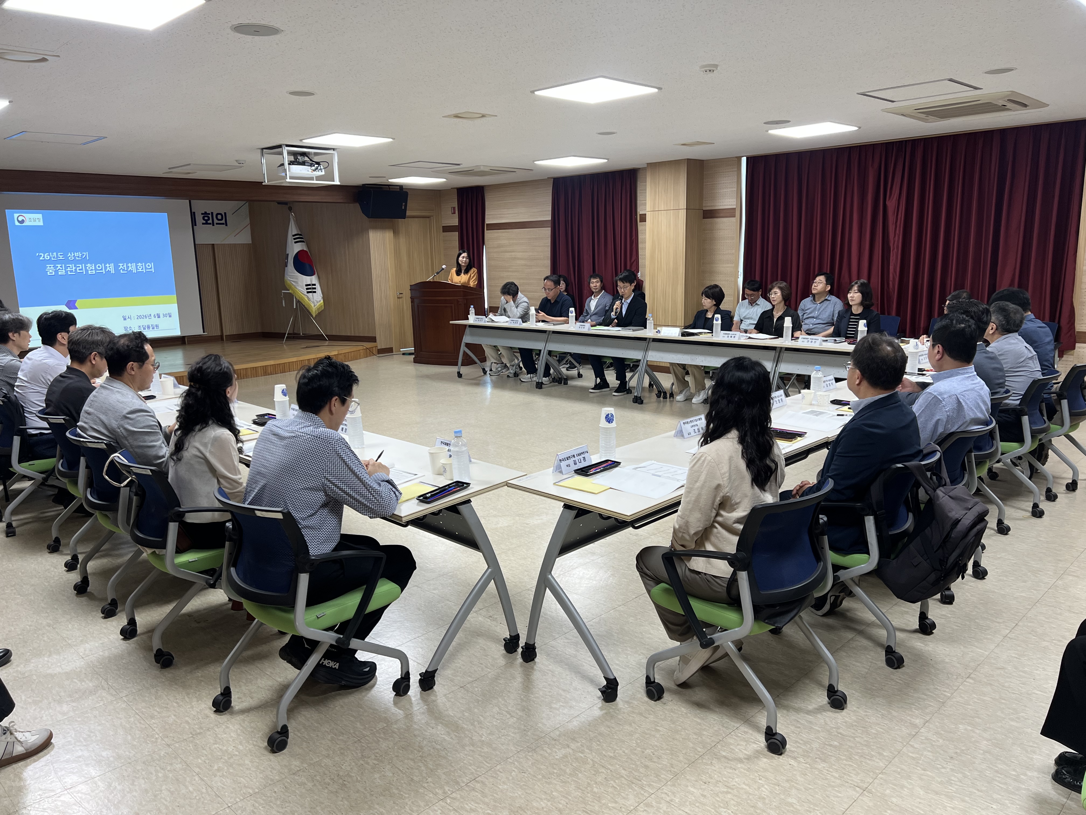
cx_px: 543
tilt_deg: -10.5
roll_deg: +1.2
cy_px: 408
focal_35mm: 26
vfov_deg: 53.1
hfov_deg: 67.3
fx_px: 816
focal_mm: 5.7
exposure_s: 1/120
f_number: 1.5
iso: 100
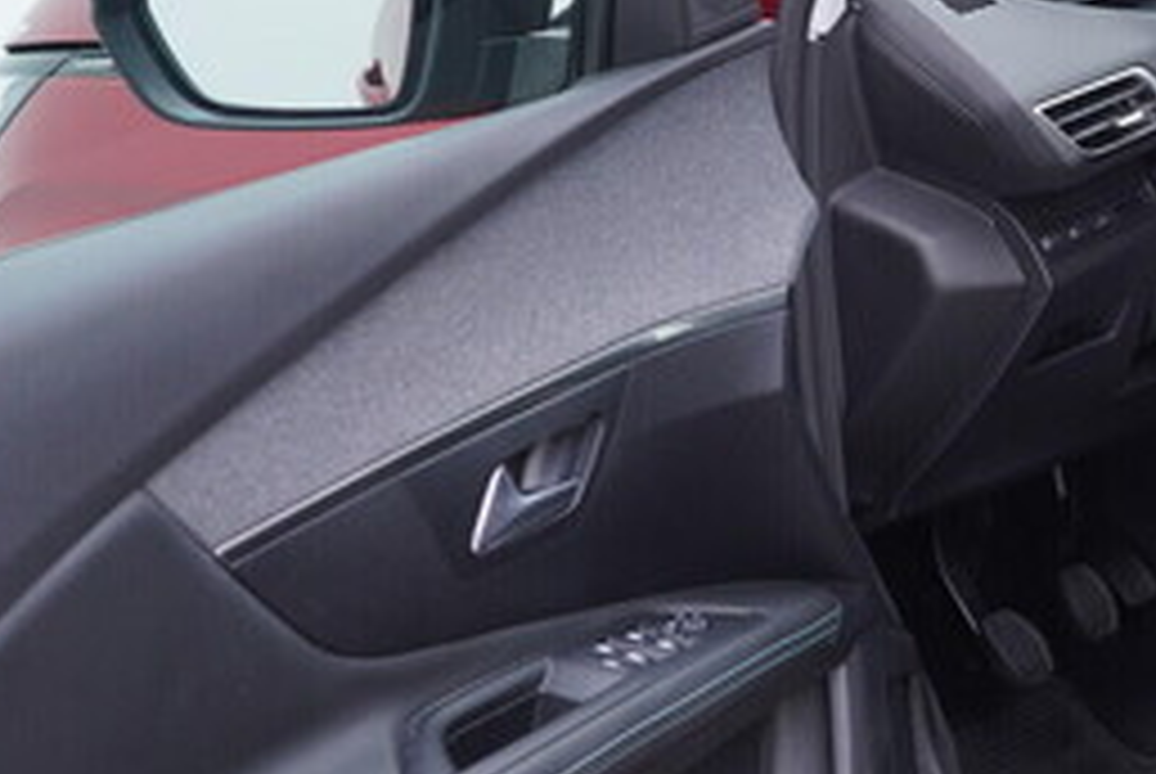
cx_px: 1174
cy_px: 236
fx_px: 2475
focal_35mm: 77
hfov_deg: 25.0
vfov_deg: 17.7
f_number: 2.8
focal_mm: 24
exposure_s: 1/40
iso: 125
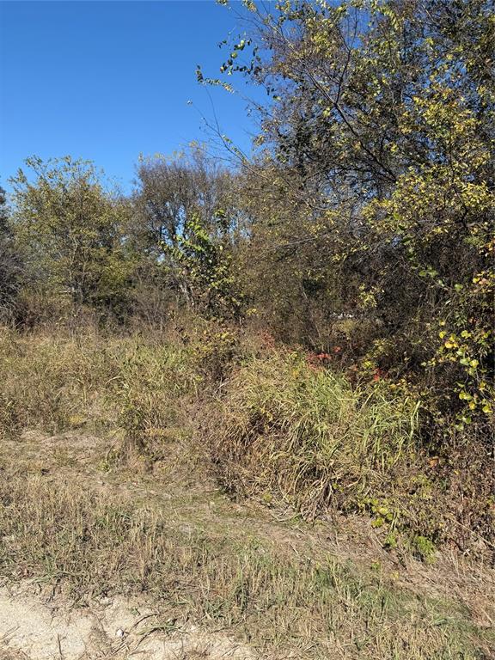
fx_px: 458
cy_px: 330
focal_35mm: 24
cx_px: 248
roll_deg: -0.9
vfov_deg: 71.6
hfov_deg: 56.8
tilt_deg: -2.8
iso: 80
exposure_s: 1/3279
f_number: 1.78
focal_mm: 6.76
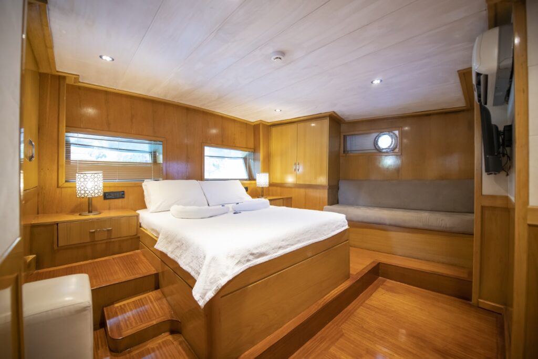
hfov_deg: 104.2
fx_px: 209
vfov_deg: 81.2
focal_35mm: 14
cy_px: 180
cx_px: 269
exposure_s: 1/60
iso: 2500
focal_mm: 14
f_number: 2.8
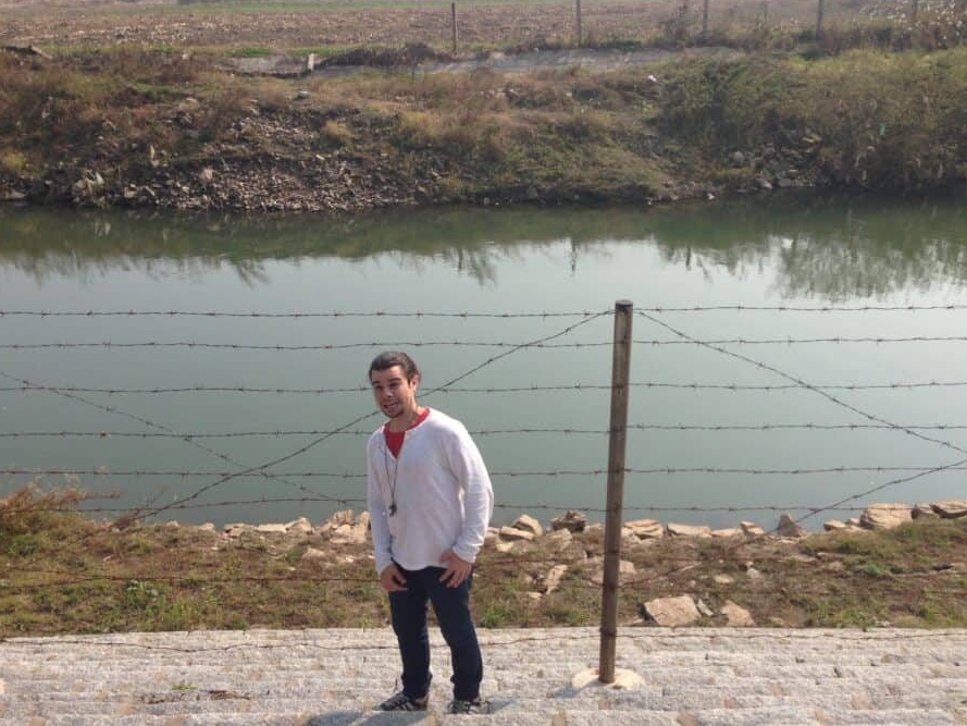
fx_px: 1062
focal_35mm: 38
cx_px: 494
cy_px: 405
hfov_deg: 49.0
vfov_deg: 37.7
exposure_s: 1/1205
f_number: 2.4
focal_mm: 4.13
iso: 50
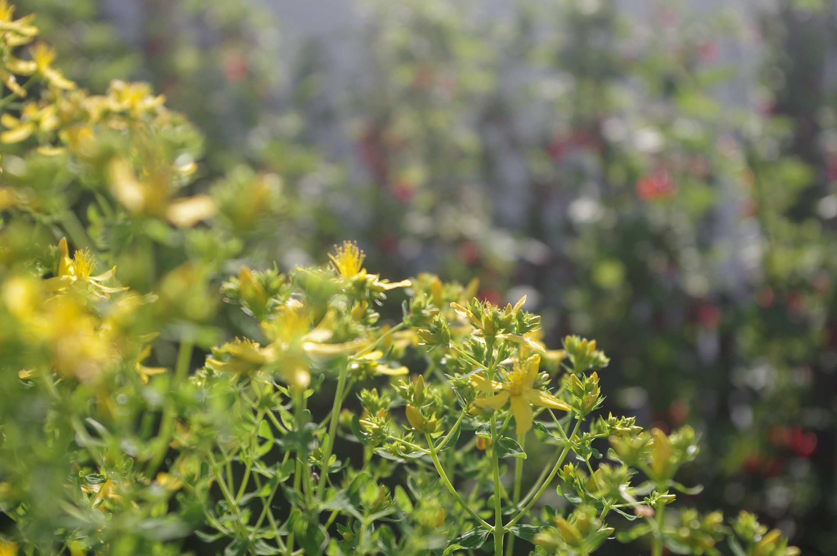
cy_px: 278
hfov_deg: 35.1
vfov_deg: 23.7
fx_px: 1324
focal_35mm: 57
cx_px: 418
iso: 200
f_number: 5.6
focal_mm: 37.5
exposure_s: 1/500
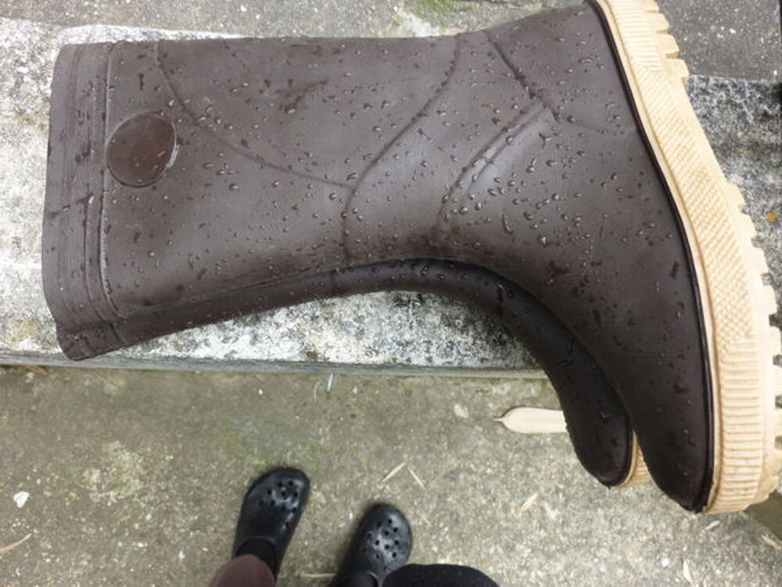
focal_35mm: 25
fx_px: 565
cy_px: 294
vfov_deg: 54.9
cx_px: 391
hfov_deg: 69.4
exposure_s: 1/60
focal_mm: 4.5
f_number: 3.3
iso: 80
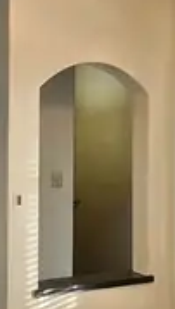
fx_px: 560
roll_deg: -0.6
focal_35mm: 68
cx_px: 2
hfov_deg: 17.4
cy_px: 142
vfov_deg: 31.0
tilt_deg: +1.4
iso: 160
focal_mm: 3.99
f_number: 1.8
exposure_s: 1/60
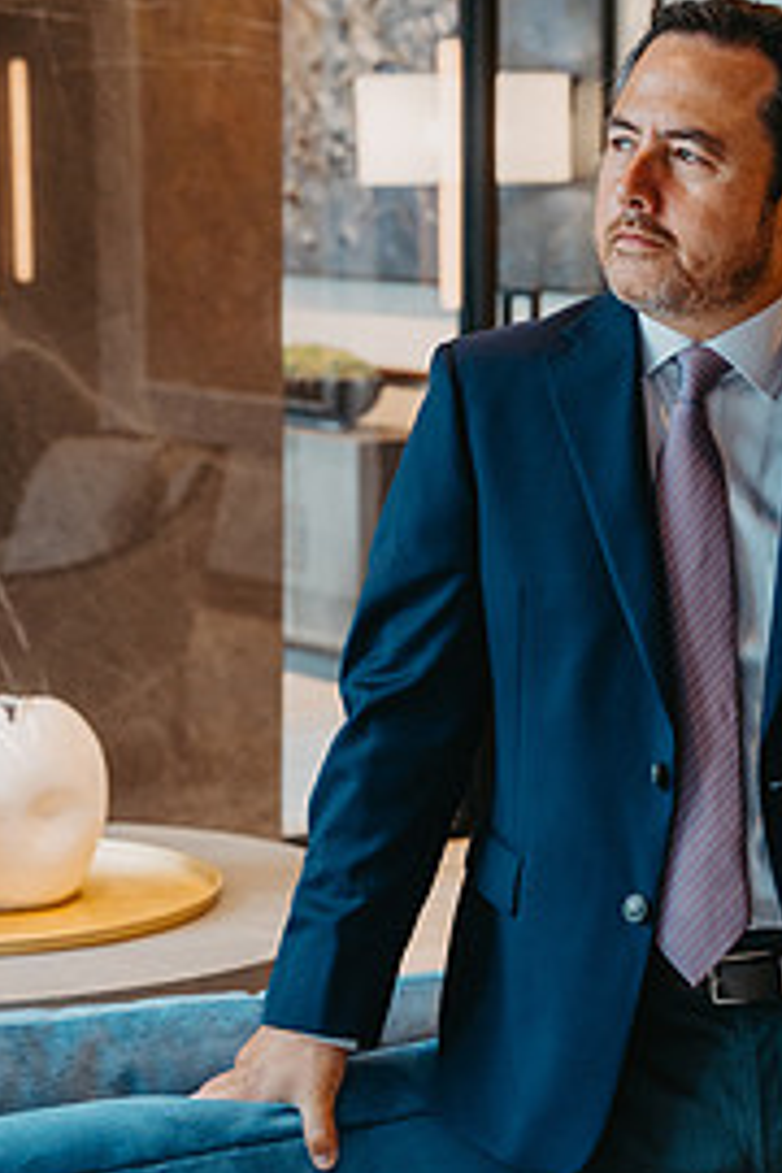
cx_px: 643
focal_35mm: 110
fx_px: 3584
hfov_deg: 12.4
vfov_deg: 18.6
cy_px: 543
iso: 640
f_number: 4.5
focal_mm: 66
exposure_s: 1/100
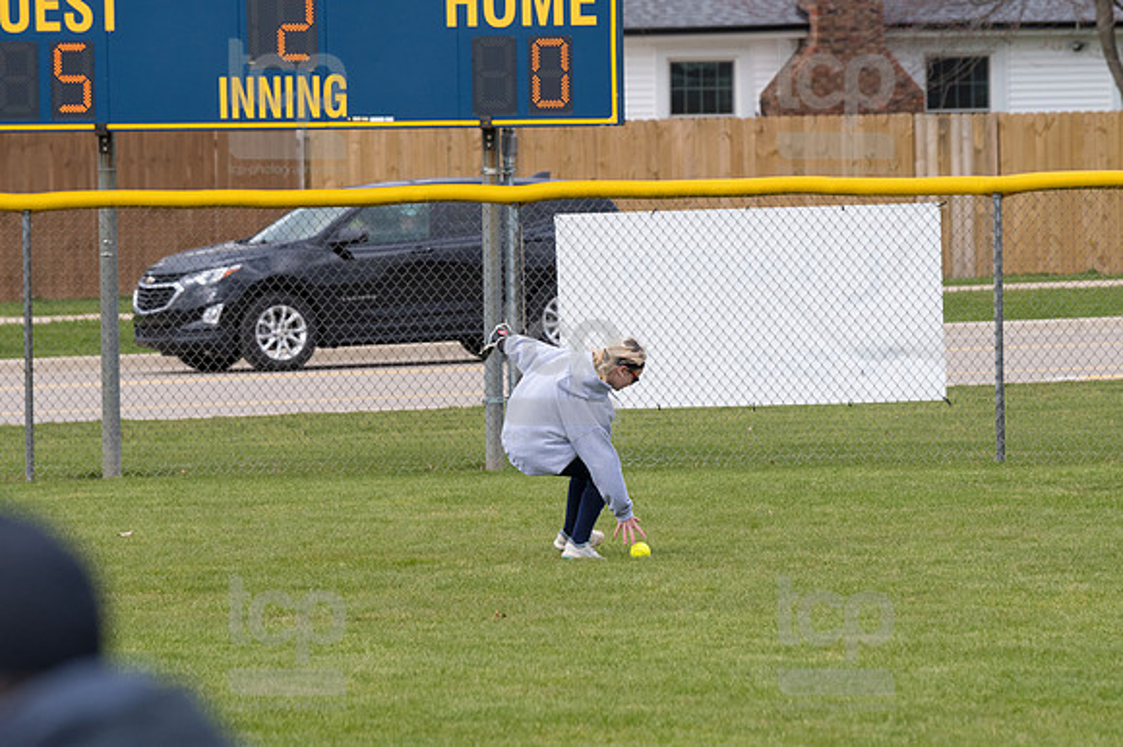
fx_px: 9353
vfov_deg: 4.6
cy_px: 374
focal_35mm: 300
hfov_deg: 6.9
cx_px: 562
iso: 640
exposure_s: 1/1600
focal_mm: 200
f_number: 5.6
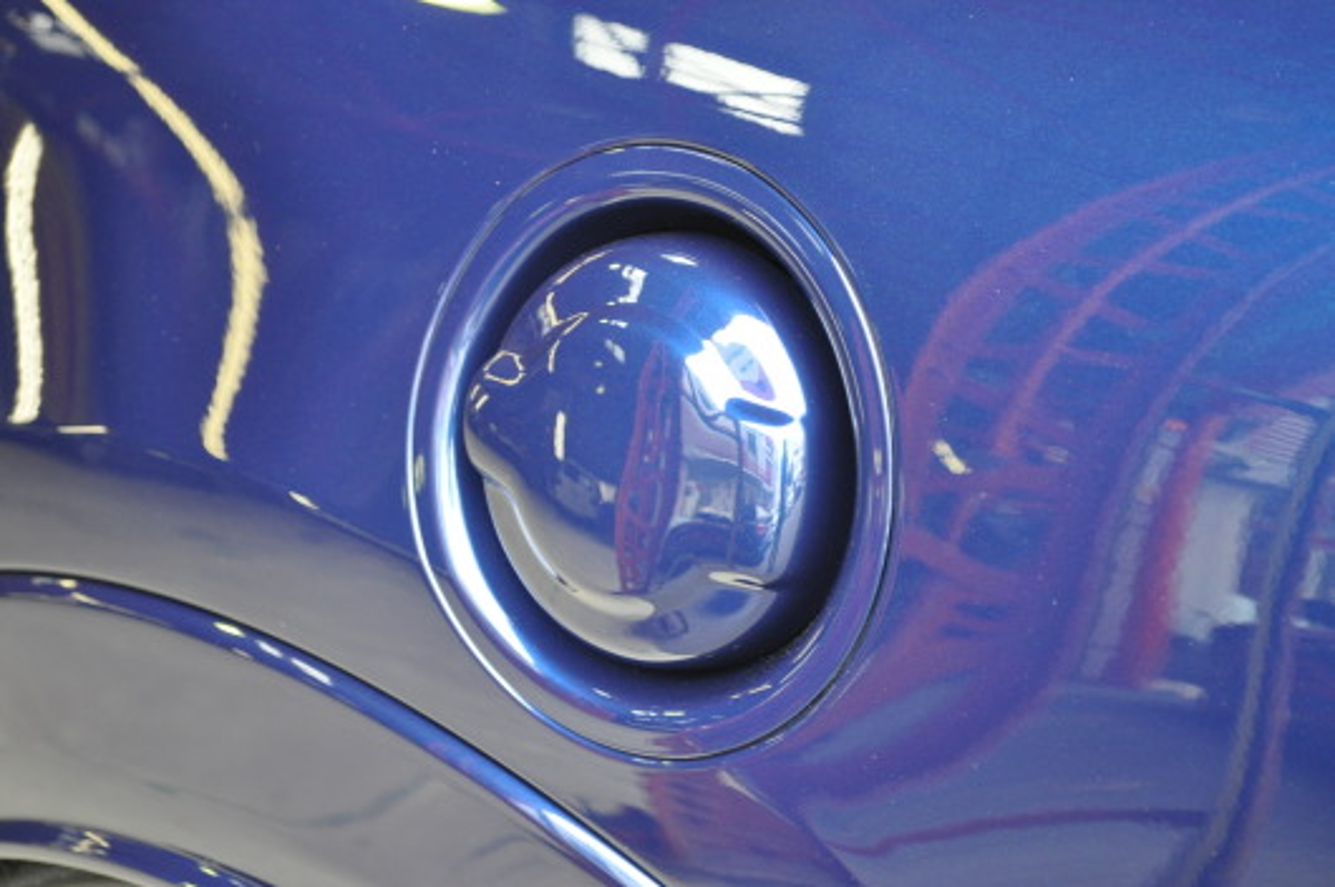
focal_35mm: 75
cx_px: 668
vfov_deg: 18.1
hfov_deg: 27.0
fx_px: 2778
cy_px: 444
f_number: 5.6
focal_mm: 50
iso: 800
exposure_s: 1/50
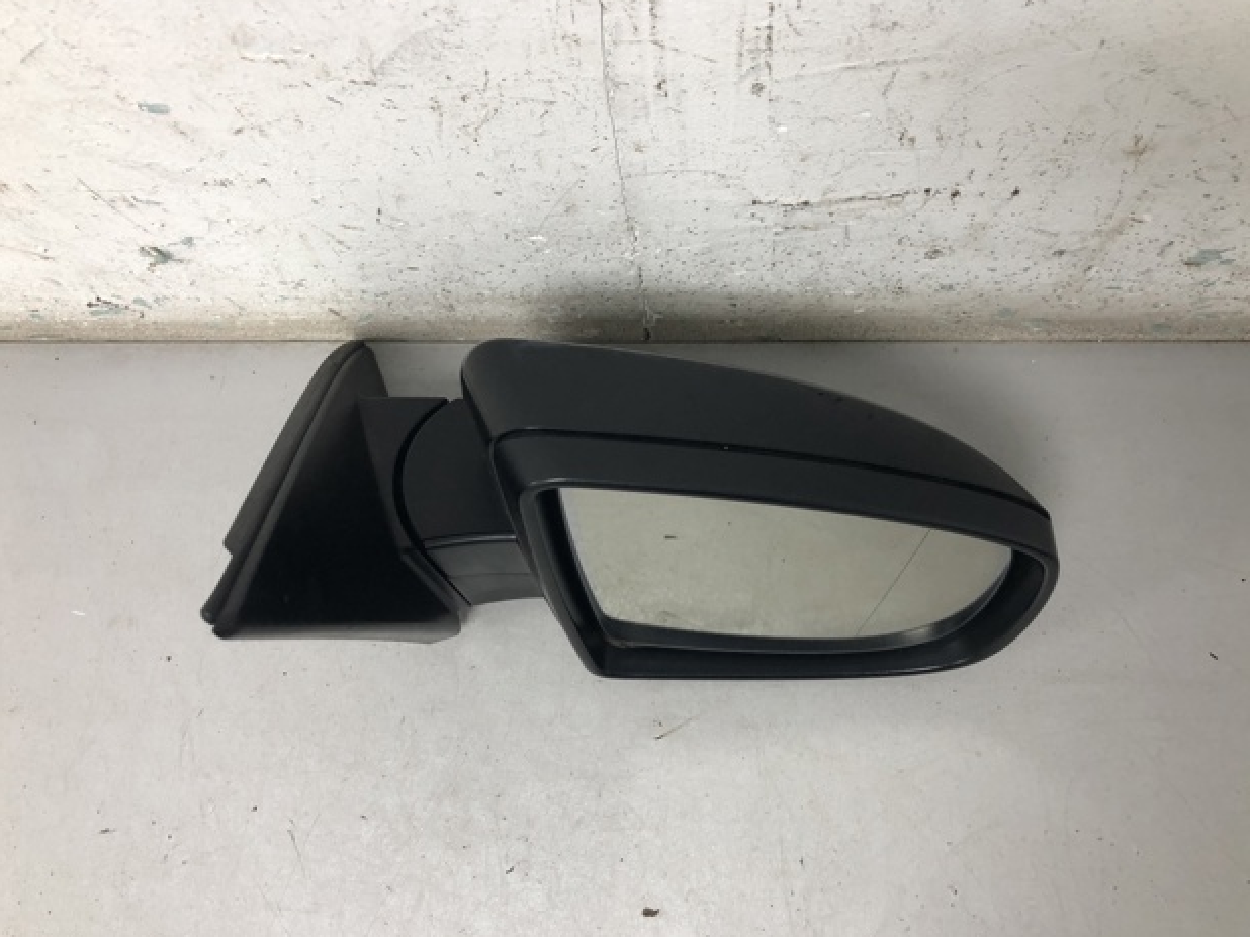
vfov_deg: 48.2
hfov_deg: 61.7
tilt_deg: -72.2
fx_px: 1047
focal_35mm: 29
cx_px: 635
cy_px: 457
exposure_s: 1/25
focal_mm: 4
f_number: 1.8
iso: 32
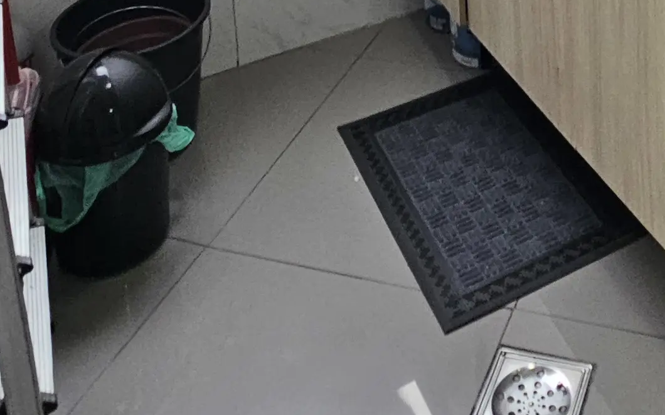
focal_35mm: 52
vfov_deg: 17.4
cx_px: 577
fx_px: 942
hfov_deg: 36.8
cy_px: -429
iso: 200
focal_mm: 2.2
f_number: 2.2
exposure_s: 1/60
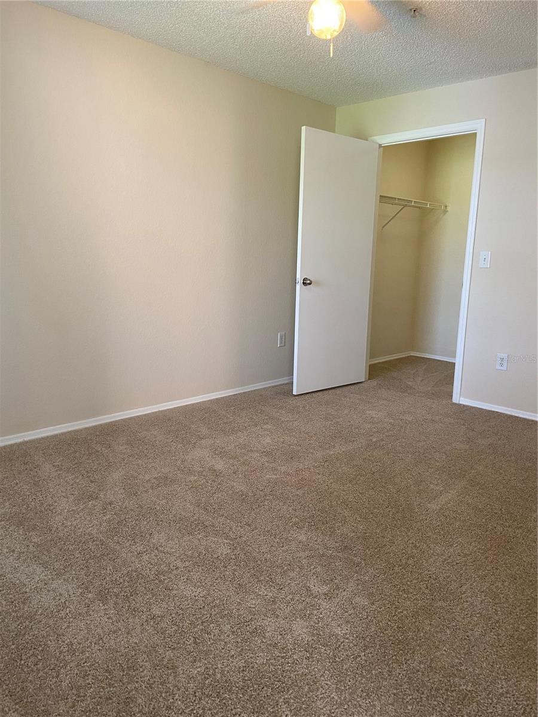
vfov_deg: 67.3
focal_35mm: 26
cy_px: 358
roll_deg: -1.9
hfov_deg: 53.1
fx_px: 539
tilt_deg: -9.5
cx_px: 269
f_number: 1.8
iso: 200
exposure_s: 1/60
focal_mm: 4.25
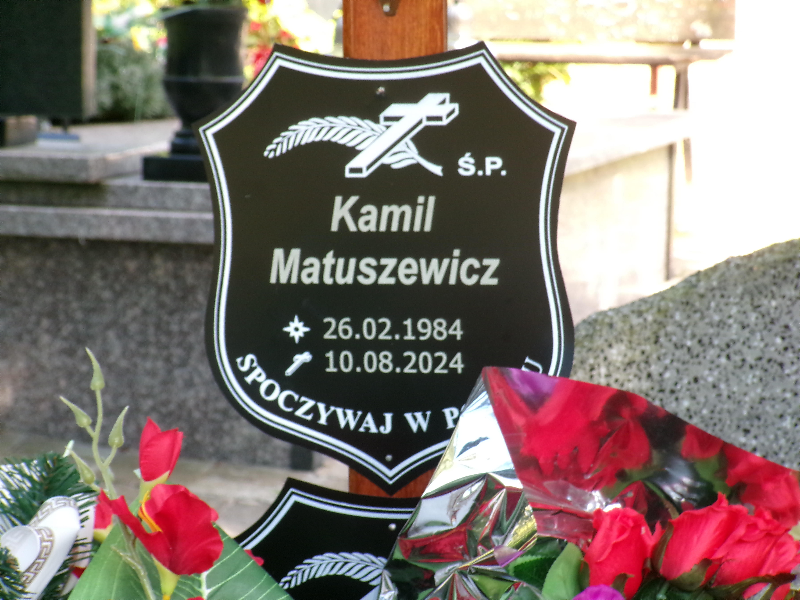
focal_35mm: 142
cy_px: 300
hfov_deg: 13.9
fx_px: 3282
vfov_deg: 10.4
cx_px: 400
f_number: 6.3
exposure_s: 1/60
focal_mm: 25.5
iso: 252
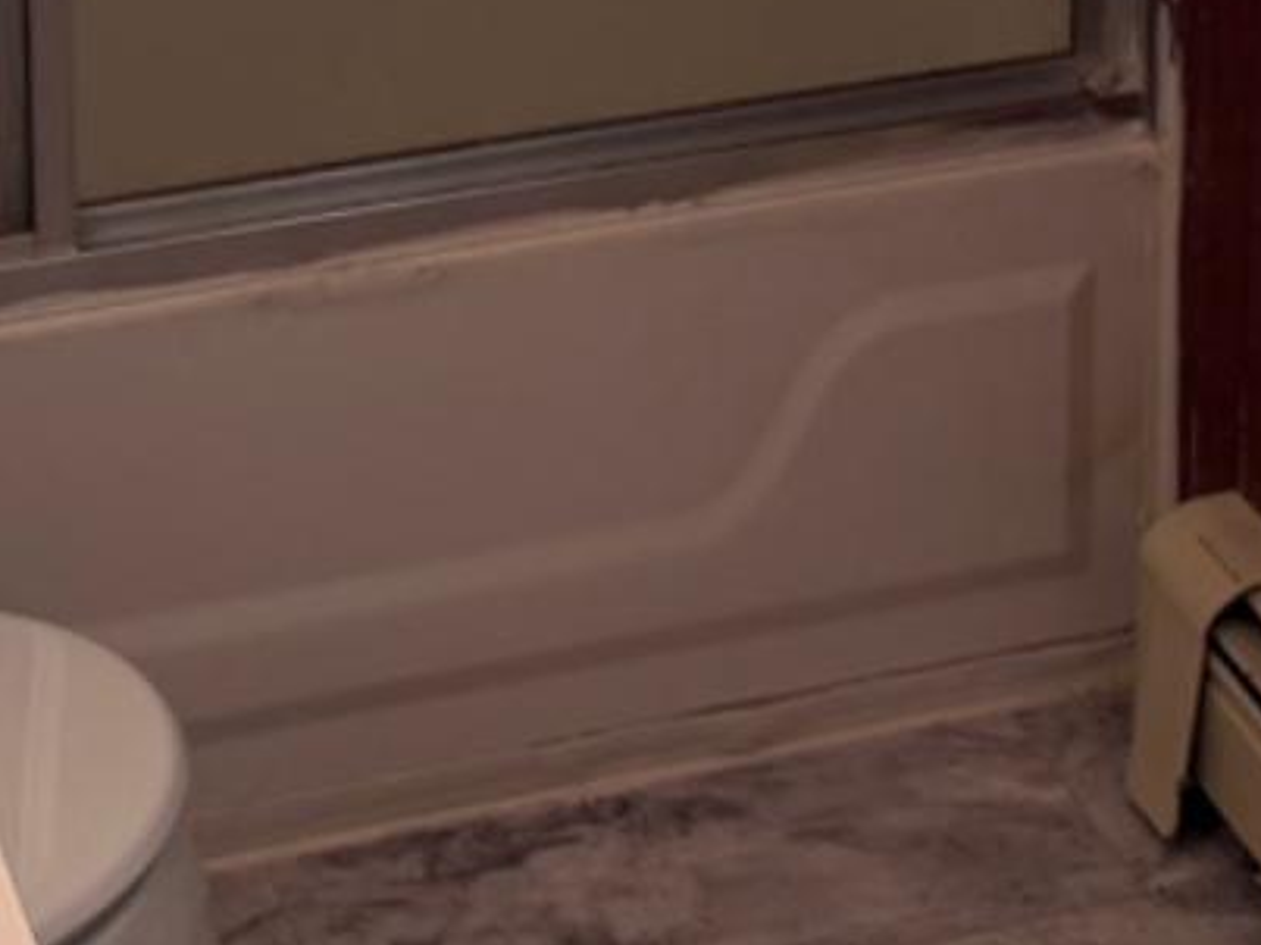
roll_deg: -0.8
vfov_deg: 11.2
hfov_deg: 16.2
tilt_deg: -11.8
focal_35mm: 122
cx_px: 698
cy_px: -845
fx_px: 4443
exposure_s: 1/60
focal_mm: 6.76
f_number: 1.78
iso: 125
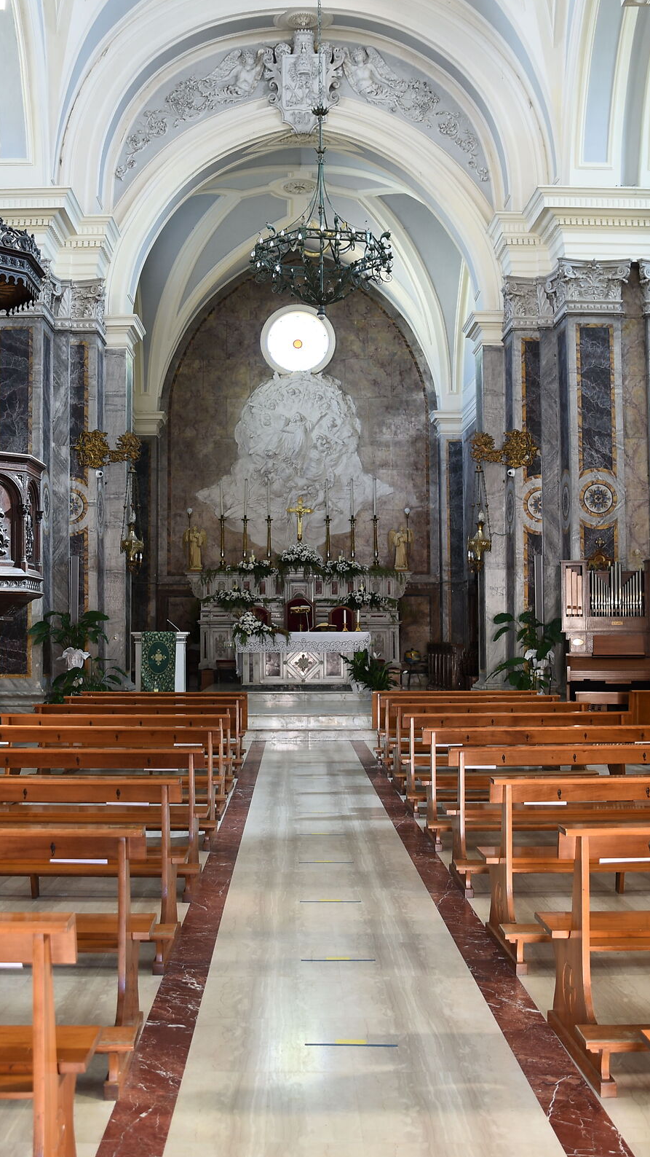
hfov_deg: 31.2
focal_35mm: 38
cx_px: 288
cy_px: 579
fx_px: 1165
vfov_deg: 52.8
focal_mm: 24
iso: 250
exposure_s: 1/15
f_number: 2.8
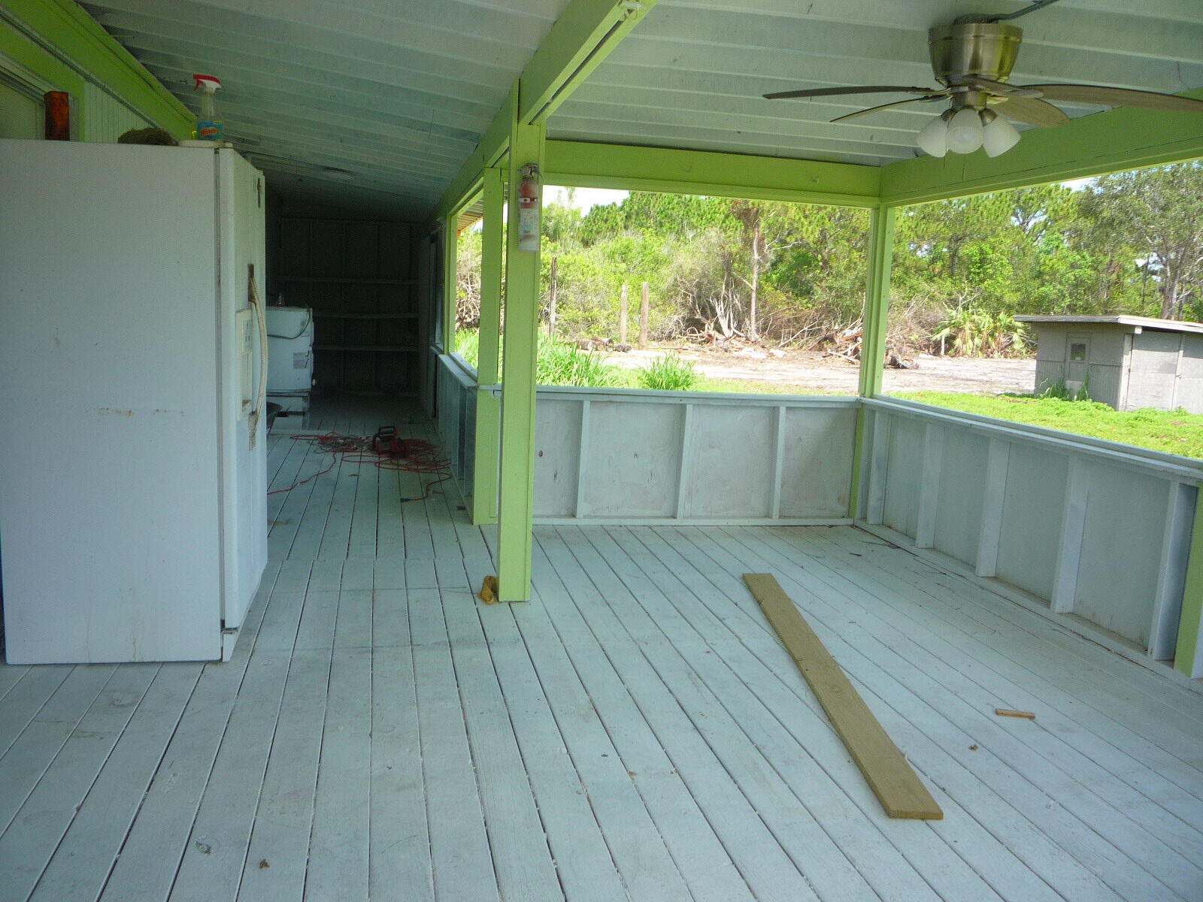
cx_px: 602
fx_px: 1043
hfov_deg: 60.0
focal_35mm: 30
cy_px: 451
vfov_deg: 46.8
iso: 100
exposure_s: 1/200
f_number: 4
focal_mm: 5.2
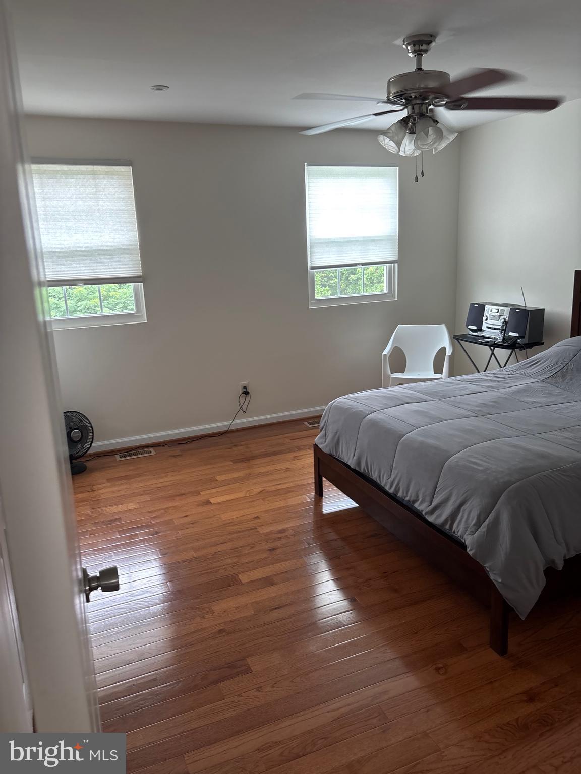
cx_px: 290
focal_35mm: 26
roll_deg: +2.1
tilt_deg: -13.7
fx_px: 582
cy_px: 387
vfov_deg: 67.3
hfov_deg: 53.1
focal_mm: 5.96
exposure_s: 1/60
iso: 125
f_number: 1.6
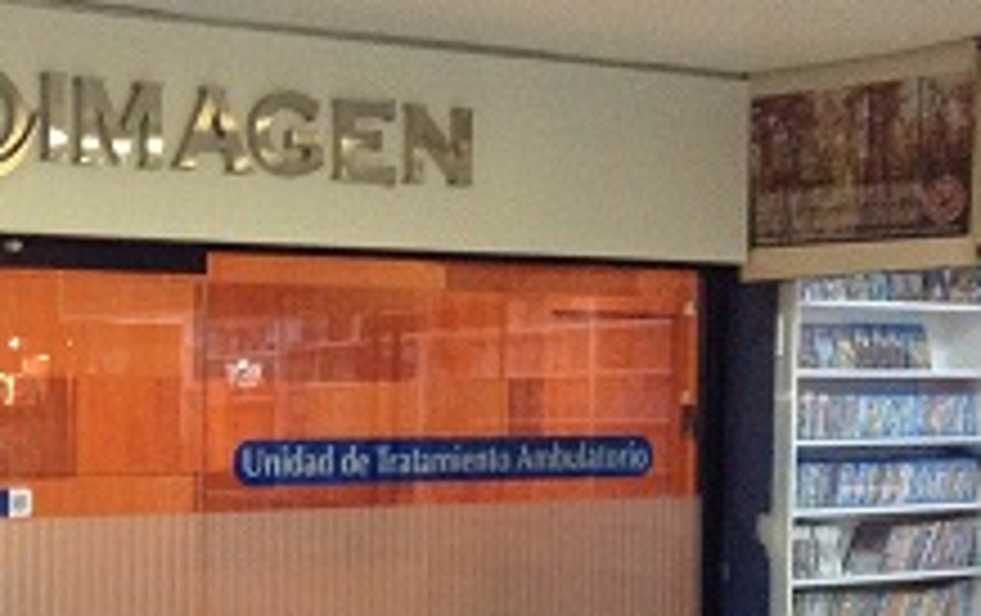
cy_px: 513
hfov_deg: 23.4
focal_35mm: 83
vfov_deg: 15.7
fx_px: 2222
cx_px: -88
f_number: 2.4
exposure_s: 1/17
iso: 200
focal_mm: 3.3
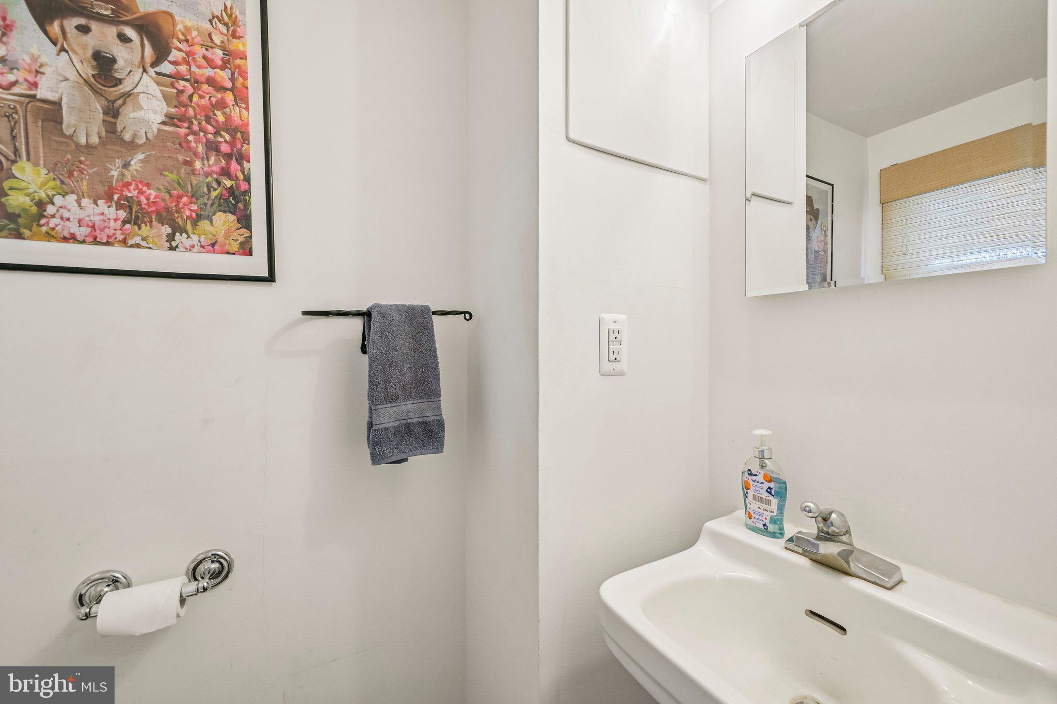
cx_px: 528
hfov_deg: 104.3
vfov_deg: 81.2
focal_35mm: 14
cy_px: 352
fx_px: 411
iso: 400
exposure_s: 1/13
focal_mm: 14
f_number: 8
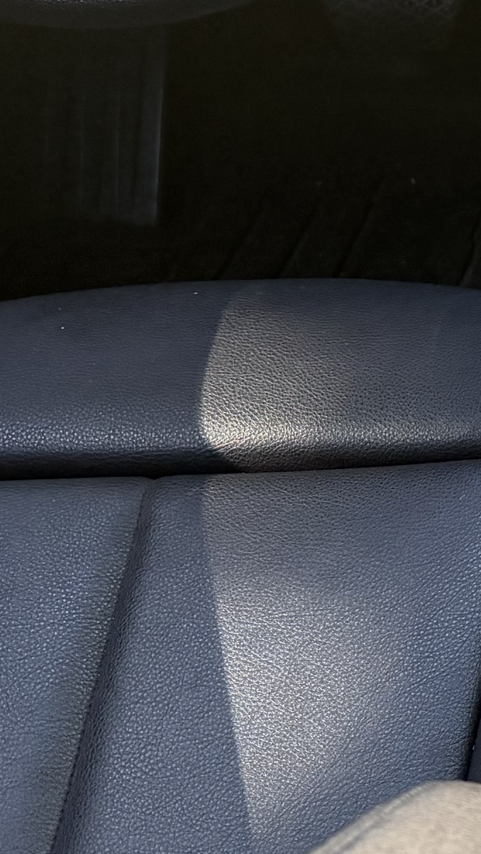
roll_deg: +1.1
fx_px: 1972
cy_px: 21
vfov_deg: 23.5
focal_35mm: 87
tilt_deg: -27.9
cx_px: 924
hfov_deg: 12.4
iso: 200
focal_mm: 6.76
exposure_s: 1/113
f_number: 1.78
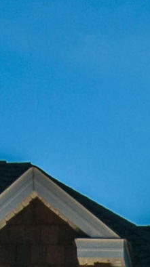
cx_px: 334
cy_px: 661
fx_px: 2034
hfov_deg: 4.2
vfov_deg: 7.1
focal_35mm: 287
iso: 160
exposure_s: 1/2
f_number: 5.6
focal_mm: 24
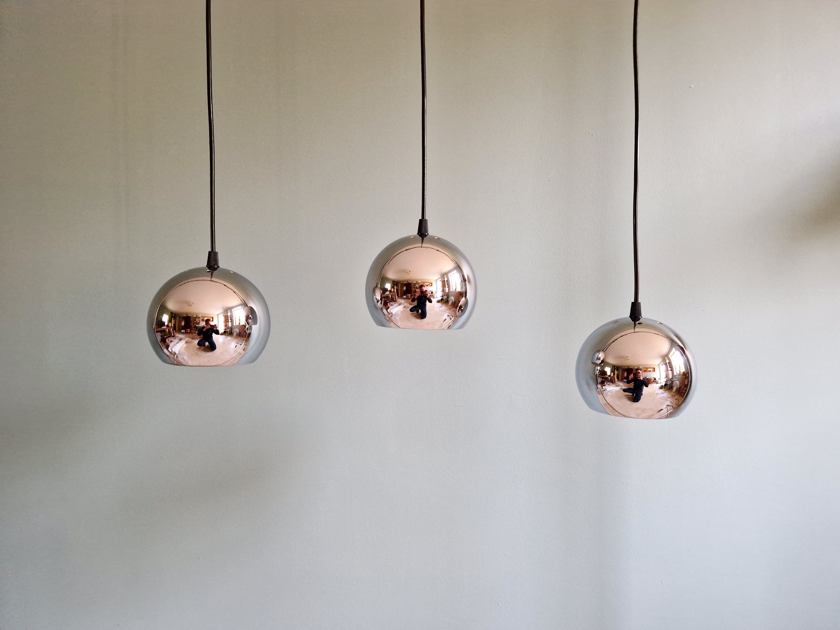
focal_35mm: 23
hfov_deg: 73.9
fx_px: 558
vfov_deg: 58.9
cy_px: 315
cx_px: 420
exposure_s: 1/100
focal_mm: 5.4
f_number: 1.8
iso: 640
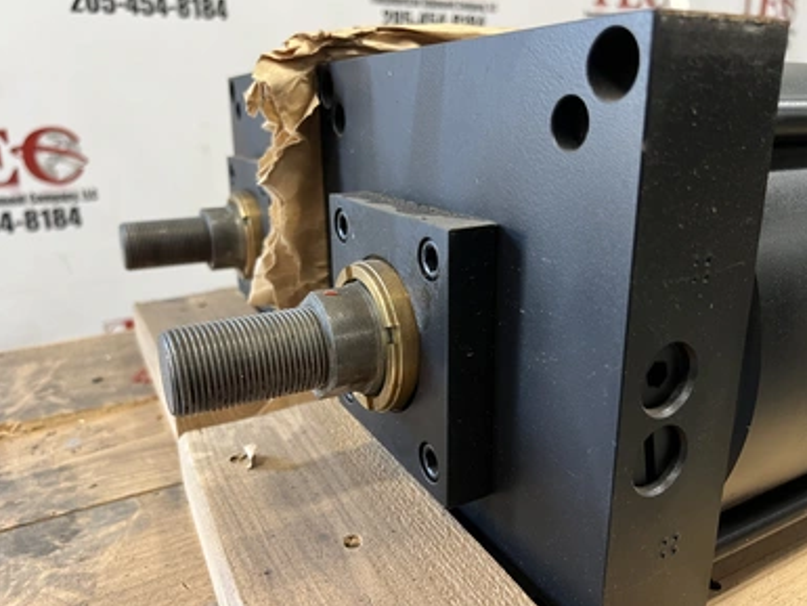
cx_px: 411
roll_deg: +0.9
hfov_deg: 65.3
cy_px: 296
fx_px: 630
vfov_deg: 51.4
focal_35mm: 27
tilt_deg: -17.3
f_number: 1.5
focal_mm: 5.7
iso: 250
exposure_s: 1/60
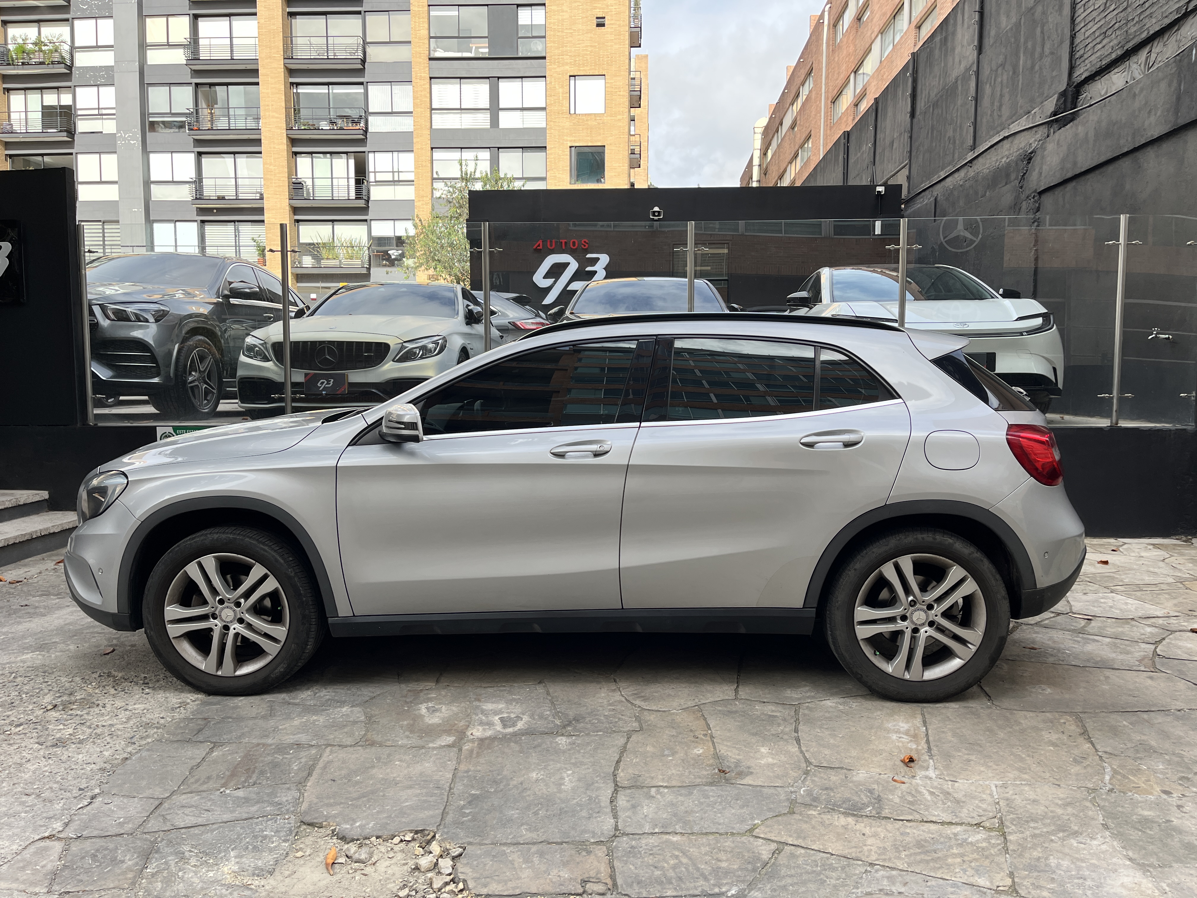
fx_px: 899
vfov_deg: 53.1
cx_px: 598
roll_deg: +0.4
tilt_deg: -4.3
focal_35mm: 26
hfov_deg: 67.3
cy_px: 449
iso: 50
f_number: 1.6
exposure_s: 1/816
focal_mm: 5.1
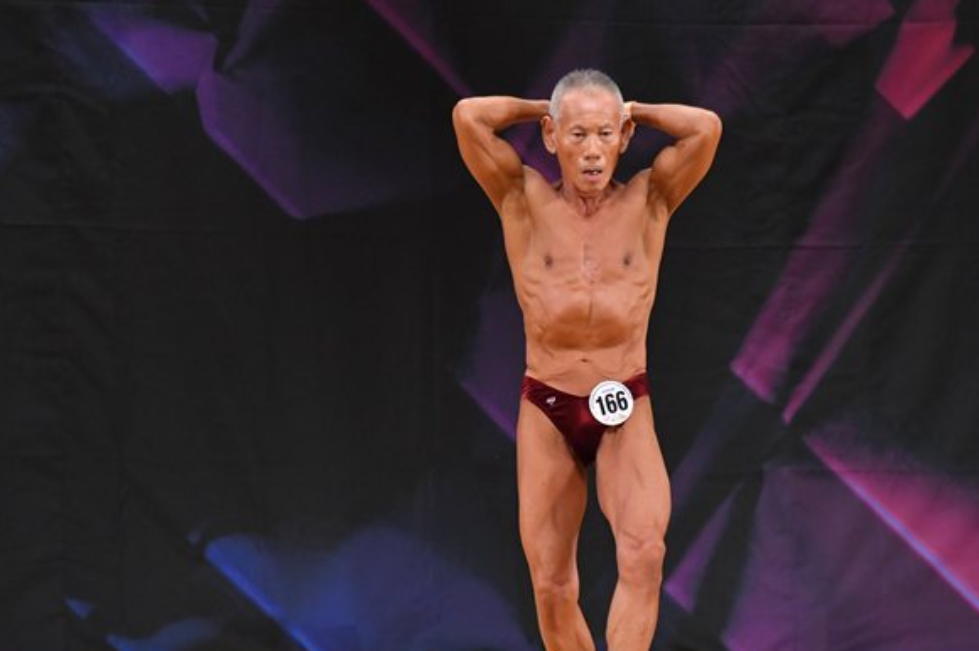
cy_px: 381
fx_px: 10355
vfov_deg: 3.6
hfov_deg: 5.4
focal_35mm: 381
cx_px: 622
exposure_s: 1/400
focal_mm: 190
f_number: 5.6
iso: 3200
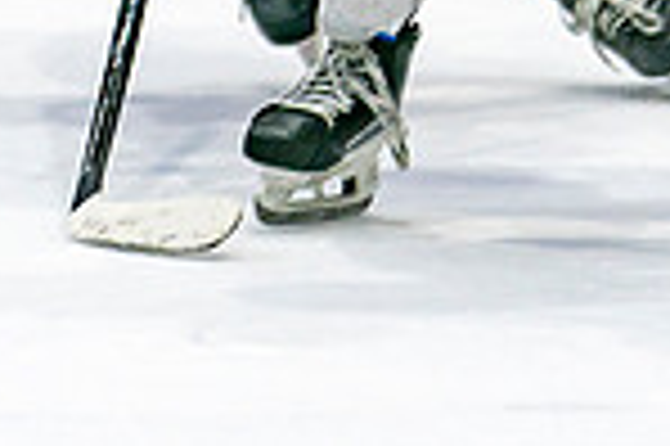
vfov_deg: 1.6
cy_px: -623
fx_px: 15616
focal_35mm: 840
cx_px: 347
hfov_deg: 2.5
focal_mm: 130
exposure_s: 1/640
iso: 500
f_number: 2.8
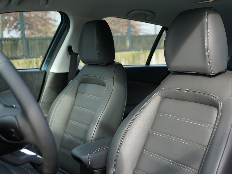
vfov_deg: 32.2
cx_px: 121
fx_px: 302
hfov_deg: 42.1
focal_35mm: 45
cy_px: 88
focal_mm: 41
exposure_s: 1/160
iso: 160
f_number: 4.5
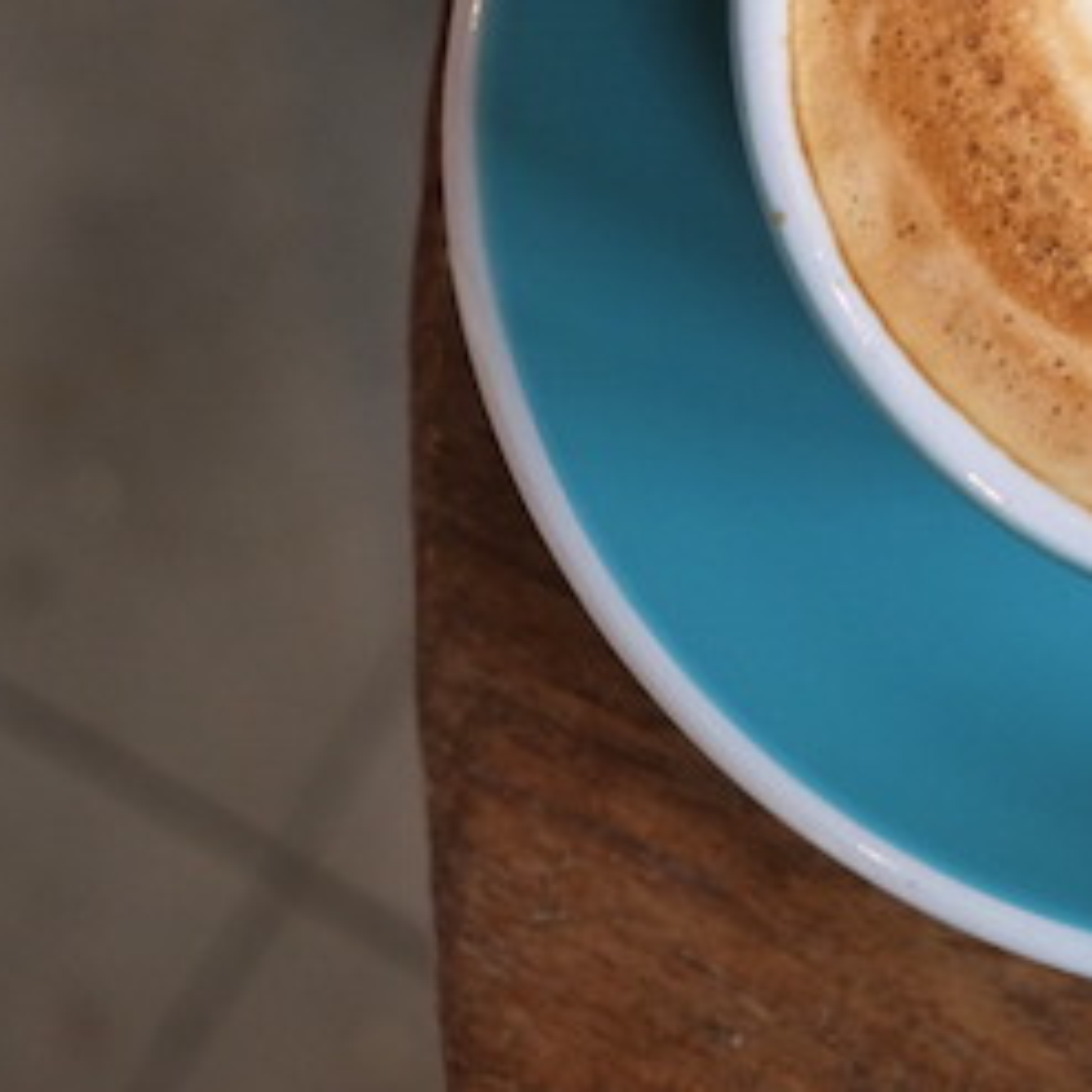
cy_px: 82
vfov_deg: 15.2
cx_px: 1388
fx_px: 4033
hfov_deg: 14.8
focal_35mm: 113
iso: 1250
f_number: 4.5
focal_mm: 27
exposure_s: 1/125
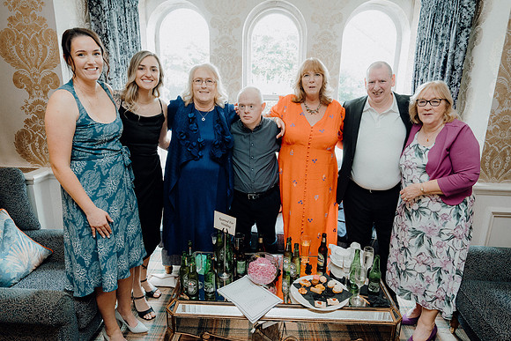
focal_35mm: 24
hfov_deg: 73.7
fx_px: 341
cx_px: 256
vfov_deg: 53.2
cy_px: 170
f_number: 3.5
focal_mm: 24
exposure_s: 1/160
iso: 2000
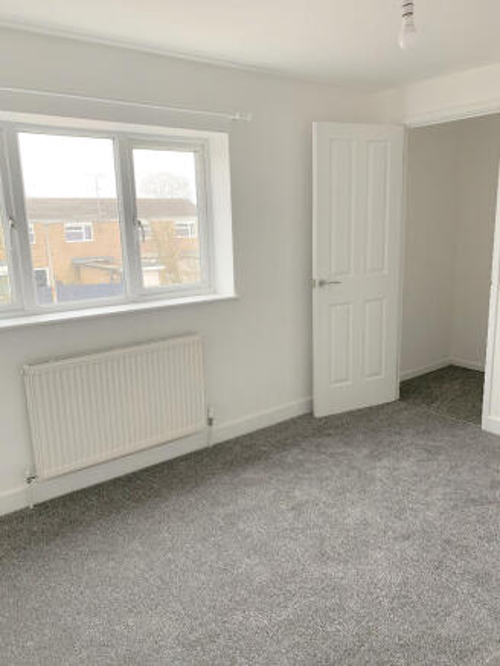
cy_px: 333
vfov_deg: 67.3
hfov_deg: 53.1
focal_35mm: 26
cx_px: 250
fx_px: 500
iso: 100
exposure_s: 1/87
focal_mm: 4.25
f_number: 1.8
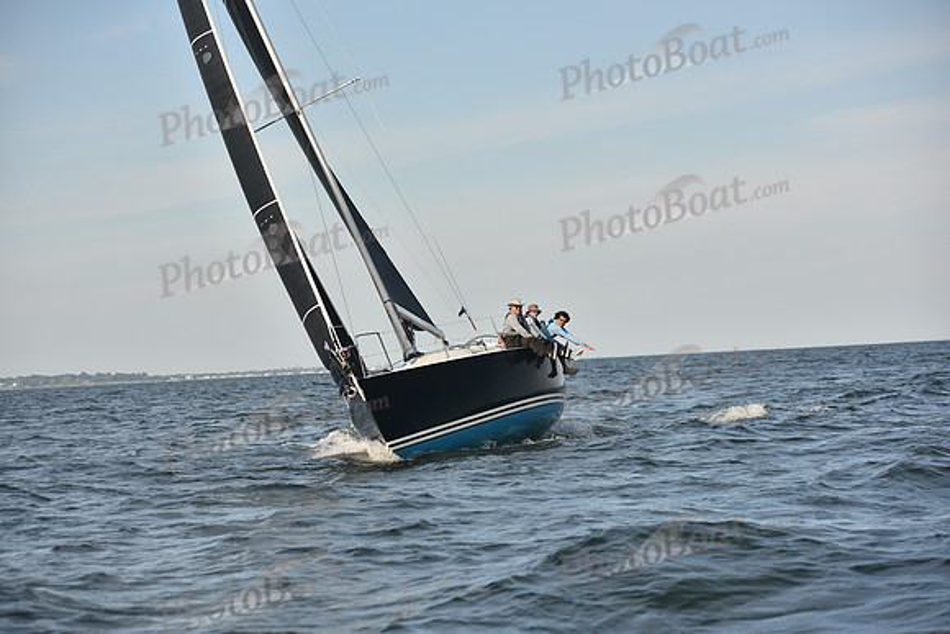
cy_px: 317
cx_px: 475
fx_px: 2587
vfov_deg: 14.0
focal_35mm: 98
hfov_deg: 20.8
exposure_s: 1/800
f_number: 4.5
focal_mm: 98
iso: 250
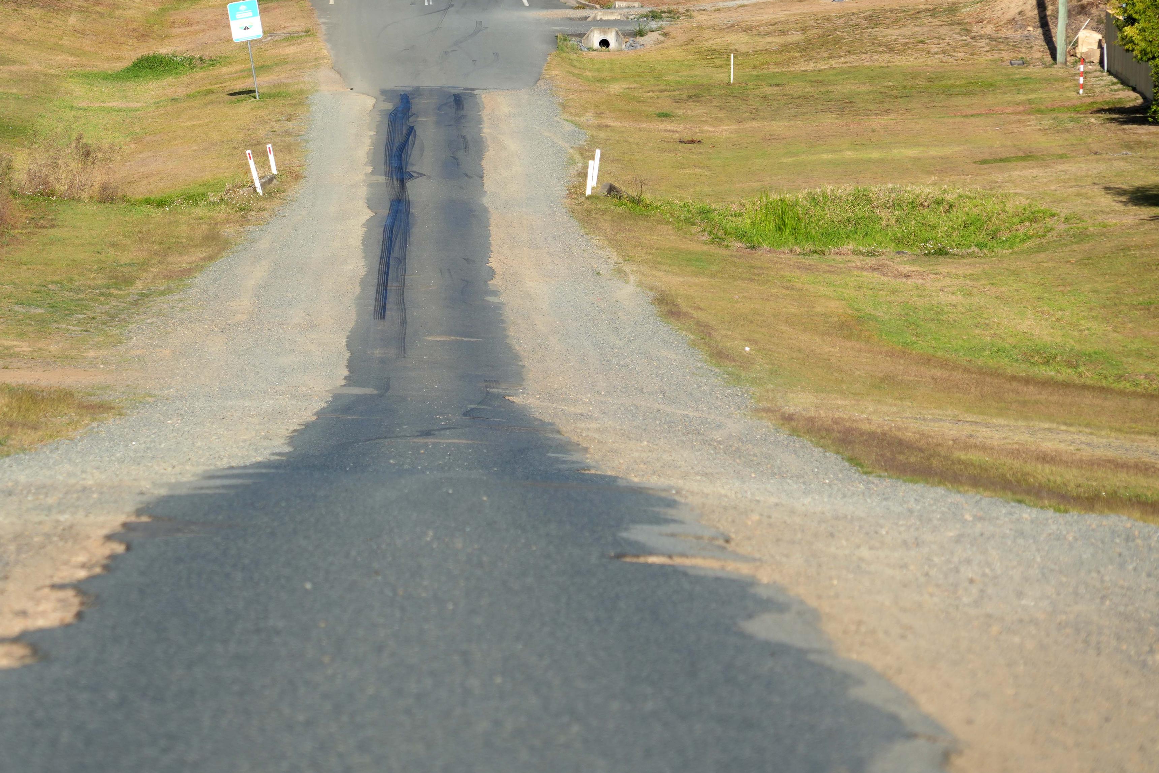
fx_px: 9078
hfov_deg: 7.3
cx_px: 416
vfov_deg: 4.9
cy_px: 241
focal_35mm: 282
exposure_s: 1/400
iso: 100
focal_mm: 194
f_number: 8
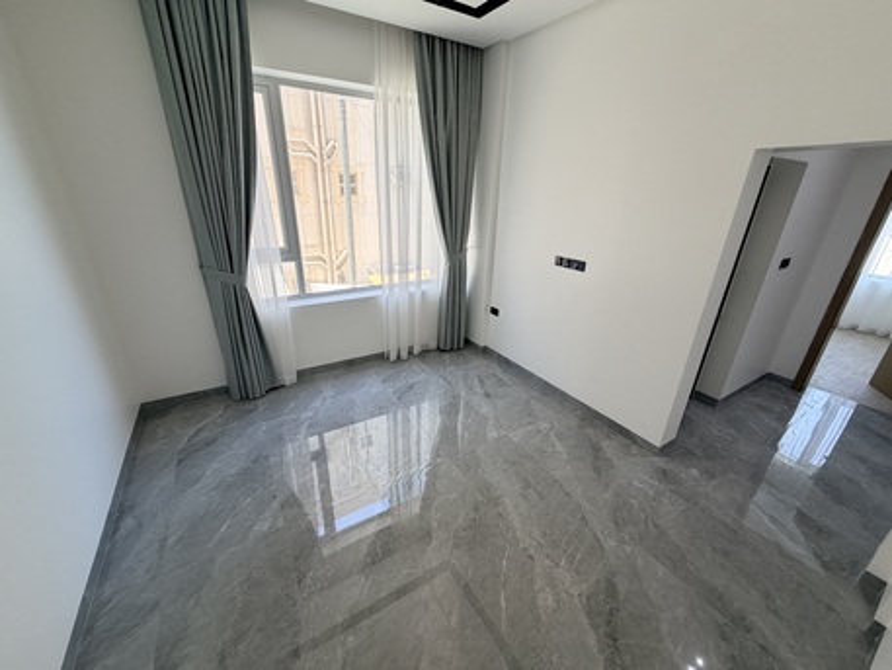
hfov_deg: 102.0
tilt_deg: -20.8
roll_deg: -1.0
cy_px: 335
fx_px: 361
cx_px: 446
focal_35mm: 14
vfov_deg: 85.7
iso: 80
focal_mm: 2.22
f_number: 2.2
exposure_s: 1/121
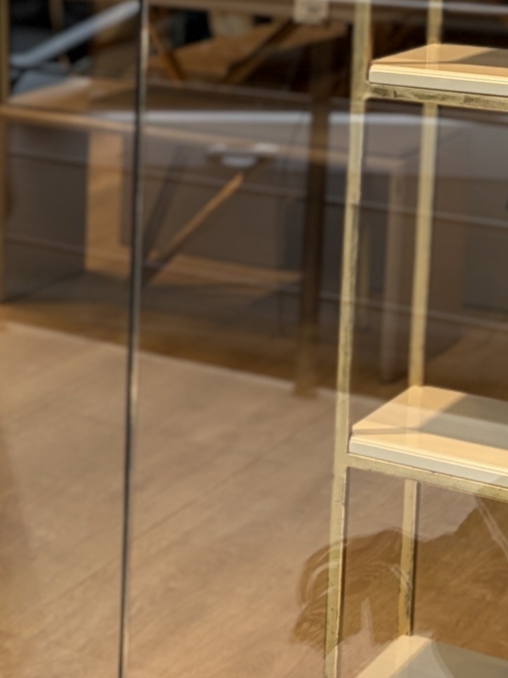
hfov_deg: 13.0
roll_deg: +0.0
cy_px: -12
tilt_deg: -7.9
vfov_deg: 18.5
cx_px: -417
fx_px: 2016
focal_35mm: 103
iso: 40
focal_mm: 5.96
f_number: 1.6
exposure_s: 1/220
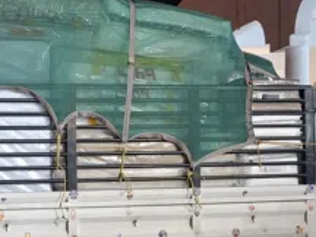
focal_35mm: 68
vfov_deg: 21.5
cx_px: -35
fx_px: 621
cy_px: 162
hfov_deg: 26.3
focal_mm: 5.54
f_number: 1.8
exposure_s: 1/33
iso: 320
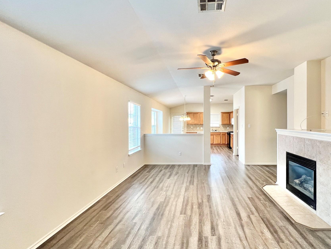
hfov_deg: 93.4
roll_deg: -0.3
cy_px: 123
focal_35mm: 16
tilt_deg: -0.2
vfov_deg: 78.1
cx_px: 197
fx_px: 153
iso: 160
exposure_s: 1/60
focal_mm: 1.57
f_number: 1.8
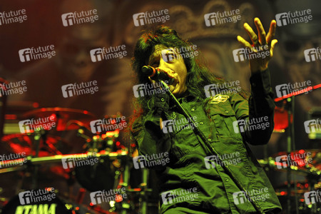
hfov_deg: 20.8
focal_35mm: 98
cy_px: 107
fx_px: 874
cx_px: 160
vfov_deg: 14.0
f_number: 2.8
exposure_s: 1/160
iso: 800
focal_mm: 98
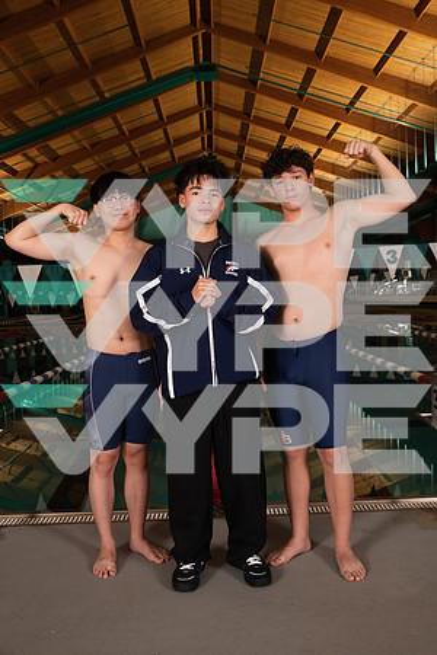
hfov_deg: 37.9
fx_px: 637
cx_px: 218
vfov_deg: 54.4
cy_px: 328
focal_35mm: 35
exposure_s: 1/320
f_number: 7.1
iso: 800
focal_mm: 35
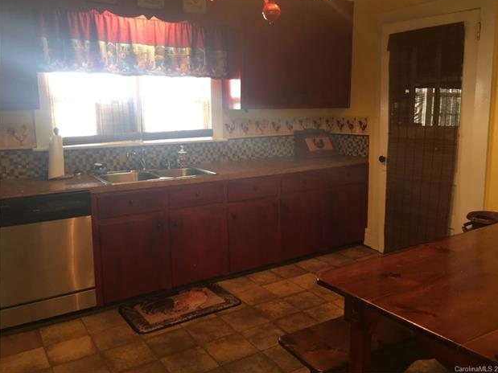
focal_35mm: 30
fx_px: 432
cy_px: 181
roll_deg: +0.1
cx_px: 255
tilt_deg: -8.4
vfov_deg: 46.8
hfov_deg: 60.0
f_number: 2.2
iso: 100
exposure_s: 1/16
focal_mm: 4.15
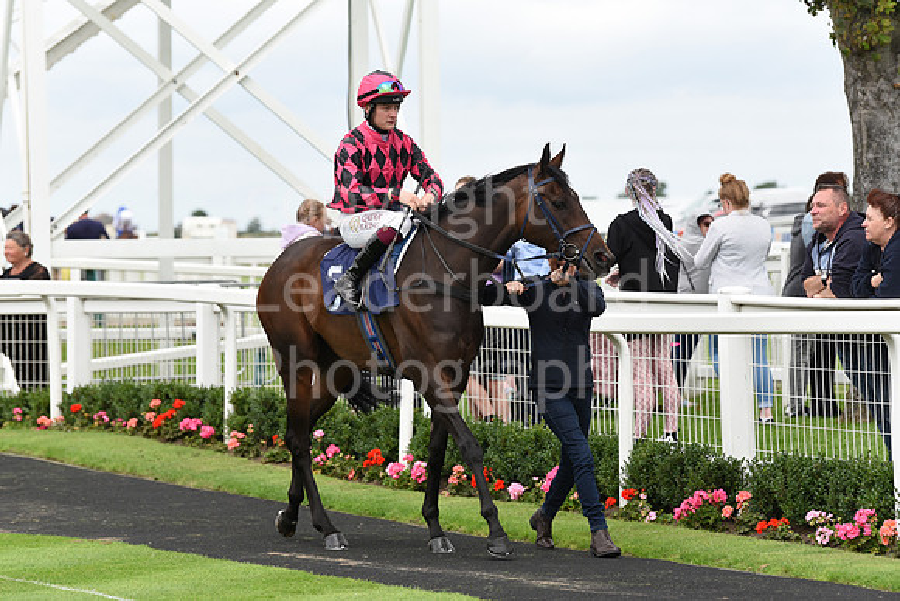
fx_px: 4376
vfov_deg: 7.9
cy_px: 300
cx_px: 450
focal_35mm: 175
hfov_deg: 11.7
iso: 640
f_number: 5.6
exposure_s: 1/1600
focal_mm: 175
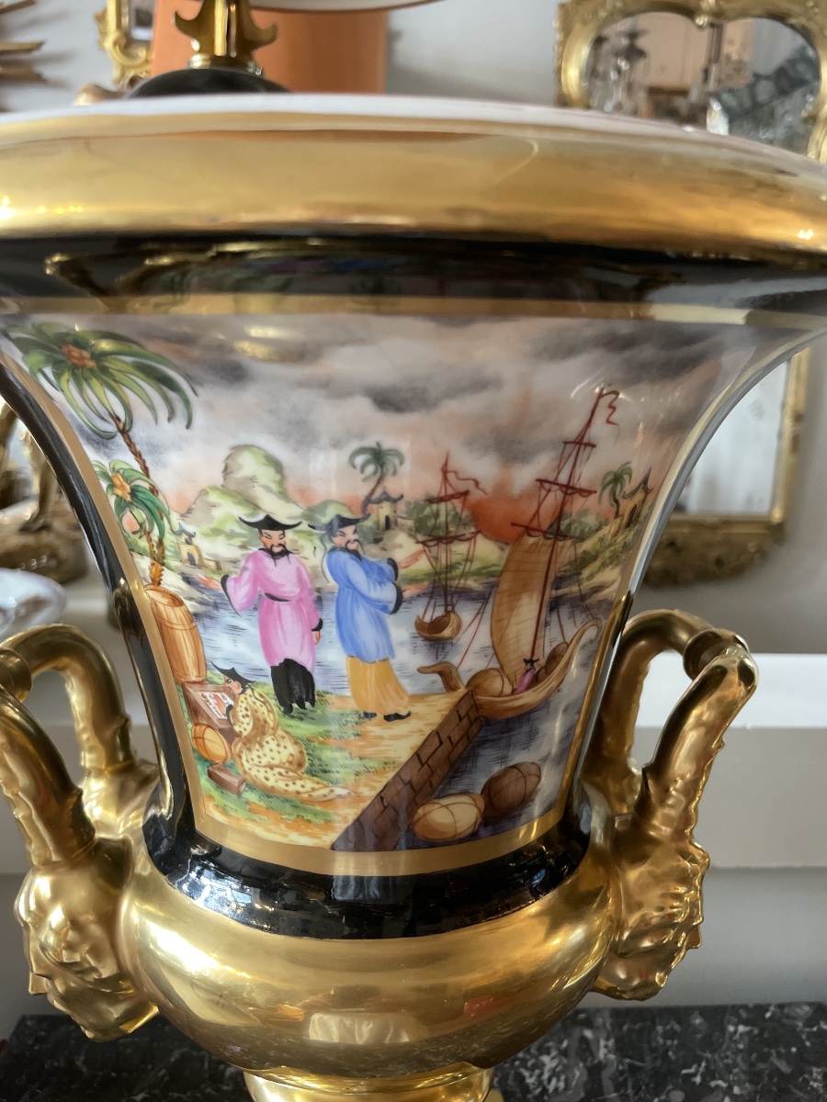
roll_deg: -1.7
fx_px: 828
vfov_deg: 67.3
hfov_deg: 53.1
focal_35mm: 26
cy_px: 551
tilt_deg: -10.1
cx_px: 414
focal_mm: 4.2
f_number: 1.6
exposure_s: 1/50
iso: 400
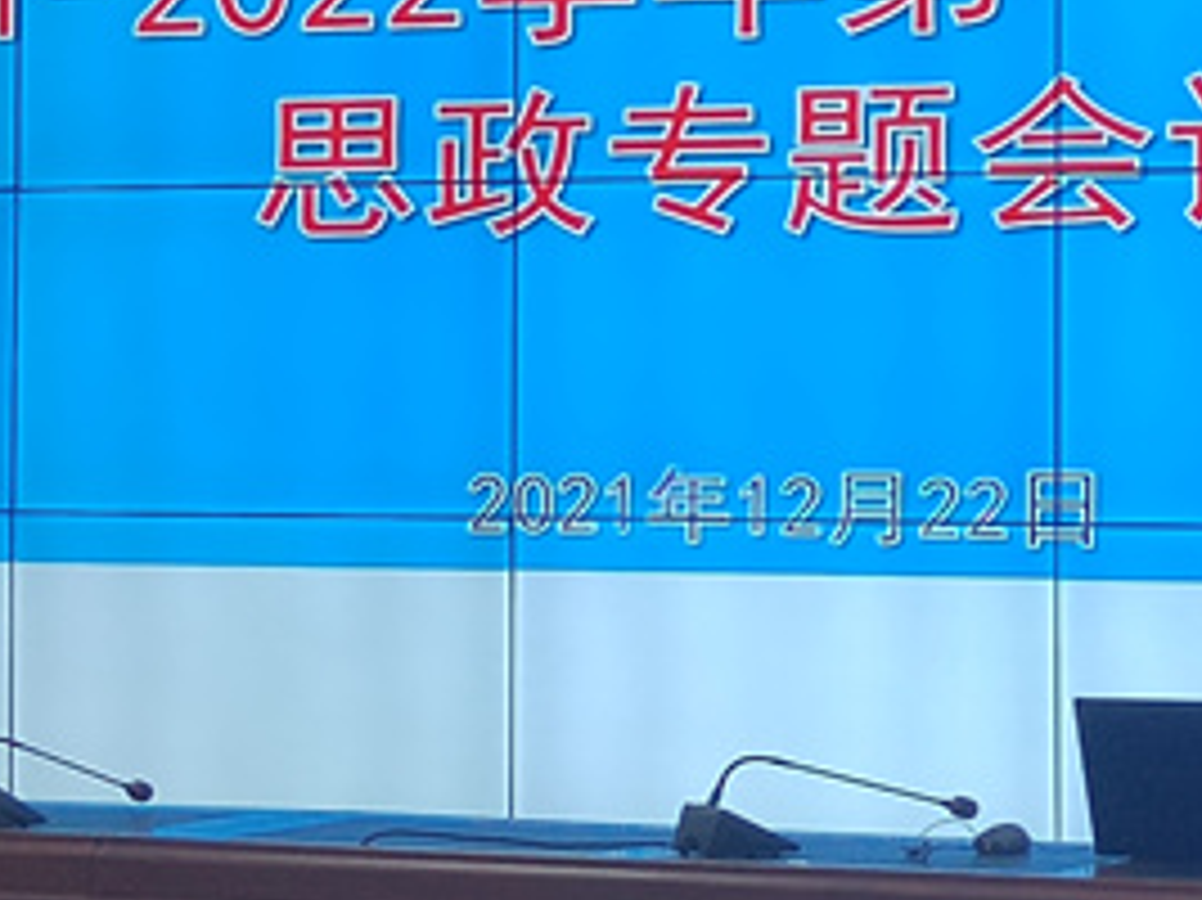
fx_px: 4998
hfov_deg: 13.6
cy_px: 135
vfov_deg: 10.3
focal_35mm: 144
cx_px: 1112
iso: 534
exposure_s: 1/100
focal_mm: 5.52
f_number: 1.9
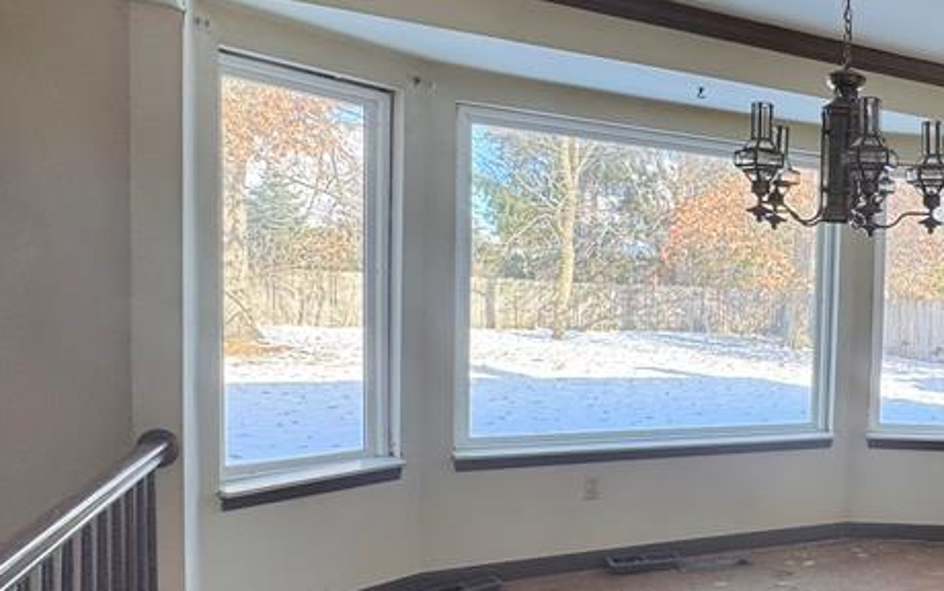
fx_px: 849
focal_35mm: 33
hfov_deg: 49.1
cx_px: 915
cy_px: 359
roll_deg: -1.9
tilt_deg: -4.7
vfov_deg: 38.2
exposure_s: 1/99
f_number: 2.2
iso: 40
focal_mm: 2.22
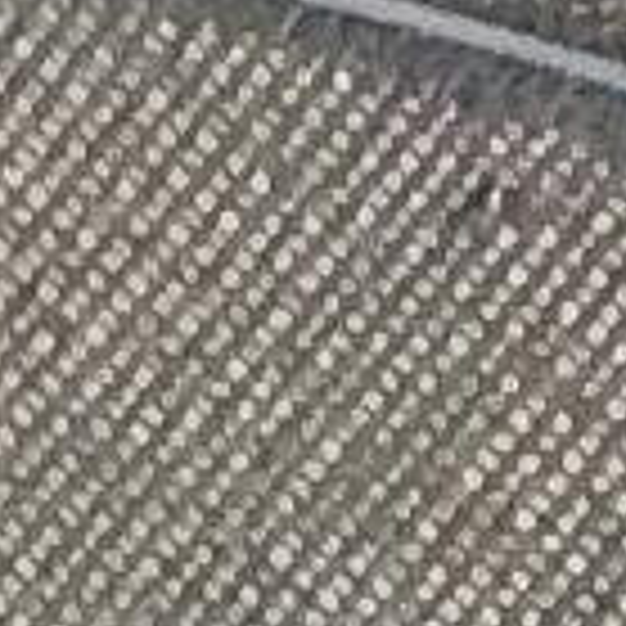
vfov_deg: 6.9
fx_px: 5156
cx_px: -621
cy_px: -45
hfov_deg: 6.7
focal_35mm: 252
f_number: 2.4
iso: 400
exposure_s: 1/33
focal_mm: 2.15
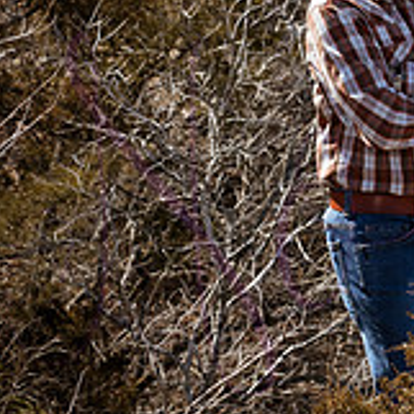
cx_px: 381
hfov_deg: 8.5
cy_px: 59
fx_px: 2760
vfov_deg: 8.6
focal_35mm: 204
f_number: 13
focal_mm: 86
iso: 800
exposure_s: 1/320
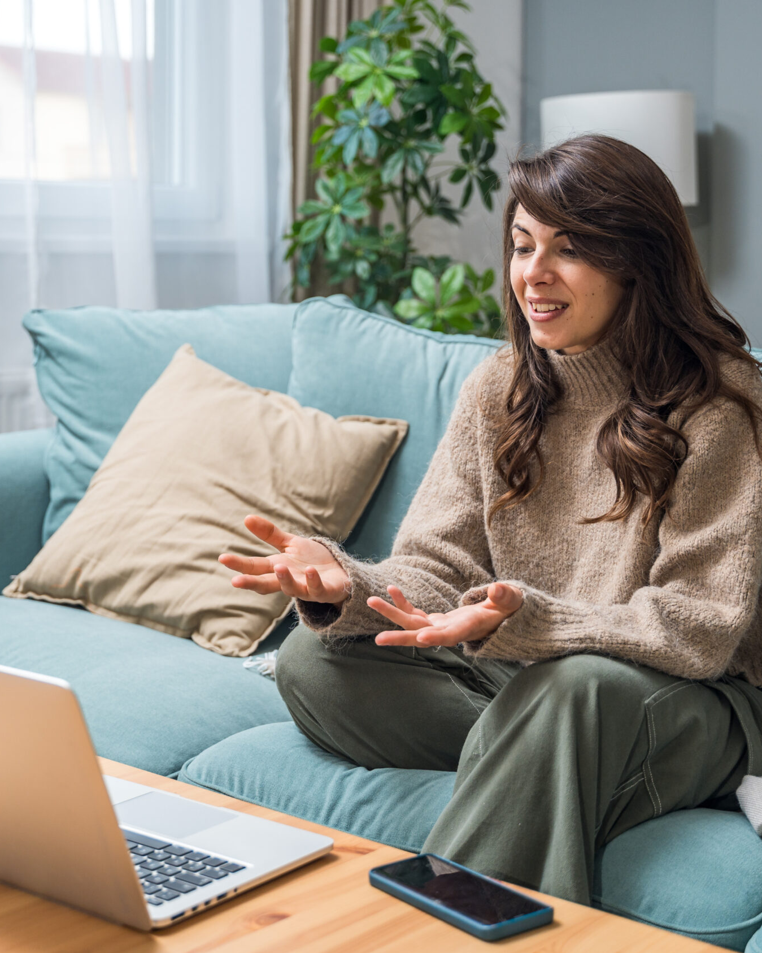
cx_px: 327
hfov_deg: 26.4
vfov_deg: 32.7
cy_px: 478
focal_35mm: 58
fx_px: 1623
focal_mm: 40.4
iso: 160
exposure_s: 1/125
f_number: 2.8
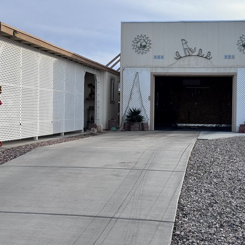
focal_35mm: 64
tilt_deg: -0.8
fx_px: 512
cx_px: 145
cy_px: 114
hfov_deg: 26.8
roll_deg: -0.3
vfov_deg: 26.9
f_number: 1.78
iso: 64
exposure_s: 1/2717
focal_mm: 6.76
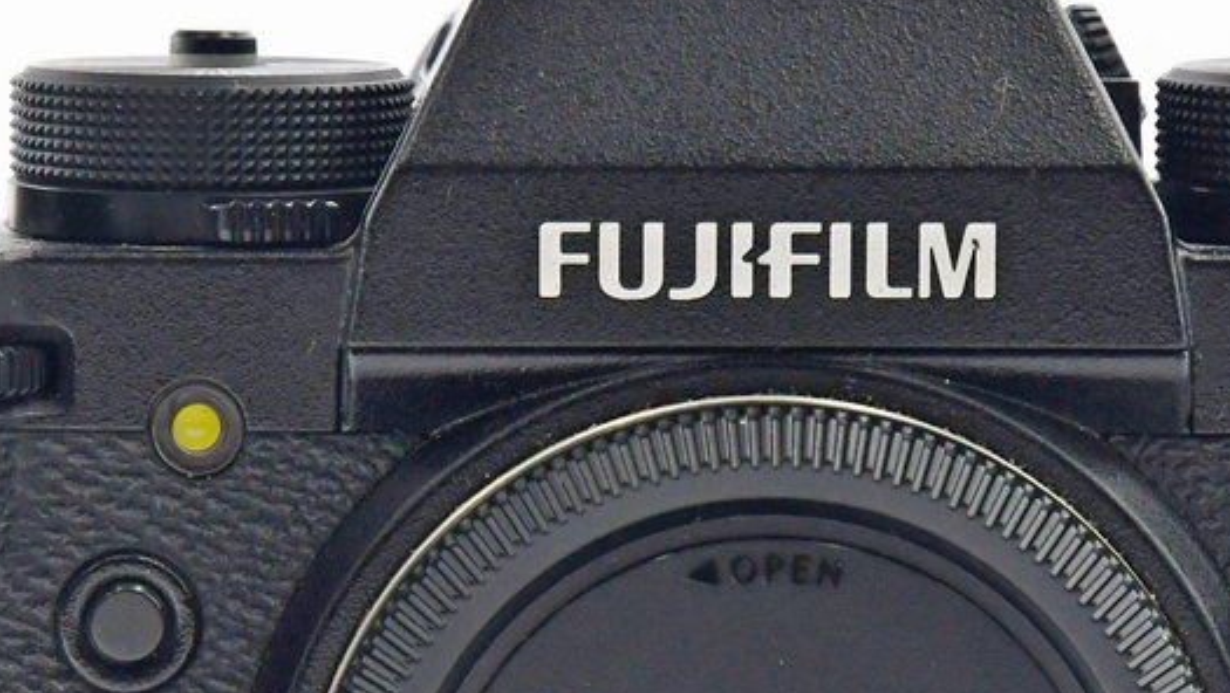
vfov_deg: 3.9
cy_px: 639
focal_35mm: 314
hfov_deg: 6.9
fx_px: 10247
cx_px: 548
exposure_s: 1/160
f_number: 8
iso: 1250
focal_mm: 70
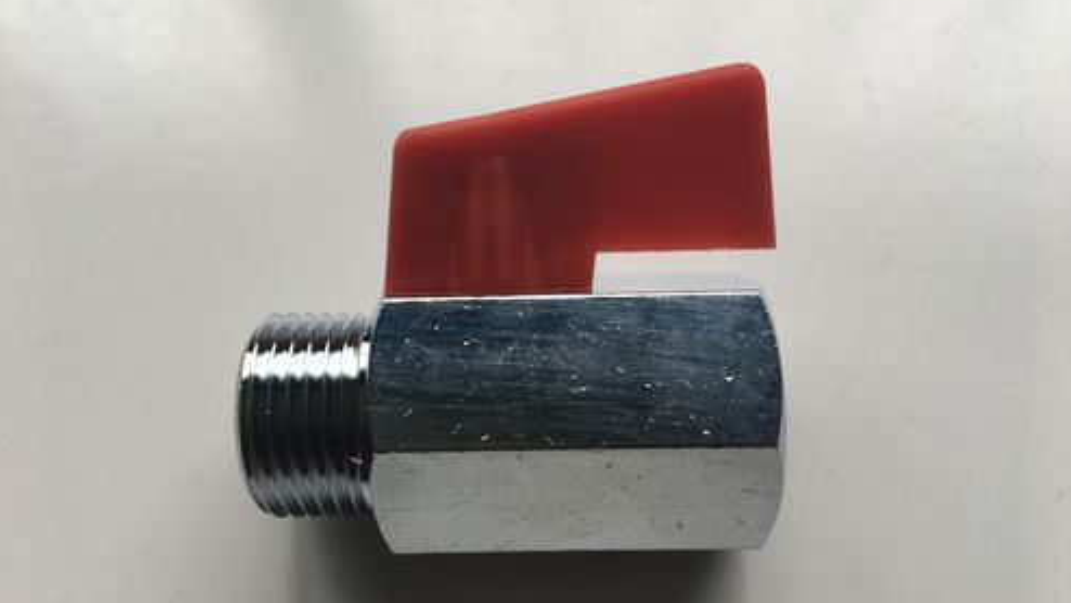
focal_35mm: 32
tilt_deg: -68.6
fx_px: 909
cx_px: 538
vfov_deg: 36.7
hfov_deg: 61.0
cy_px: 303
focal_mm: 4.15
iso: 32
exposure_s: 1/100
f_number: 2.2
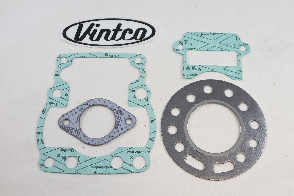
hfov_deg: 53.1
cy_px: 98
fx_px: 294
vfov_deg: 36.9
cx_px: 147
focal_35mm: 36
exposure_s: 1/160
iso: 400
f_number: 4
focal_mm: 13.4
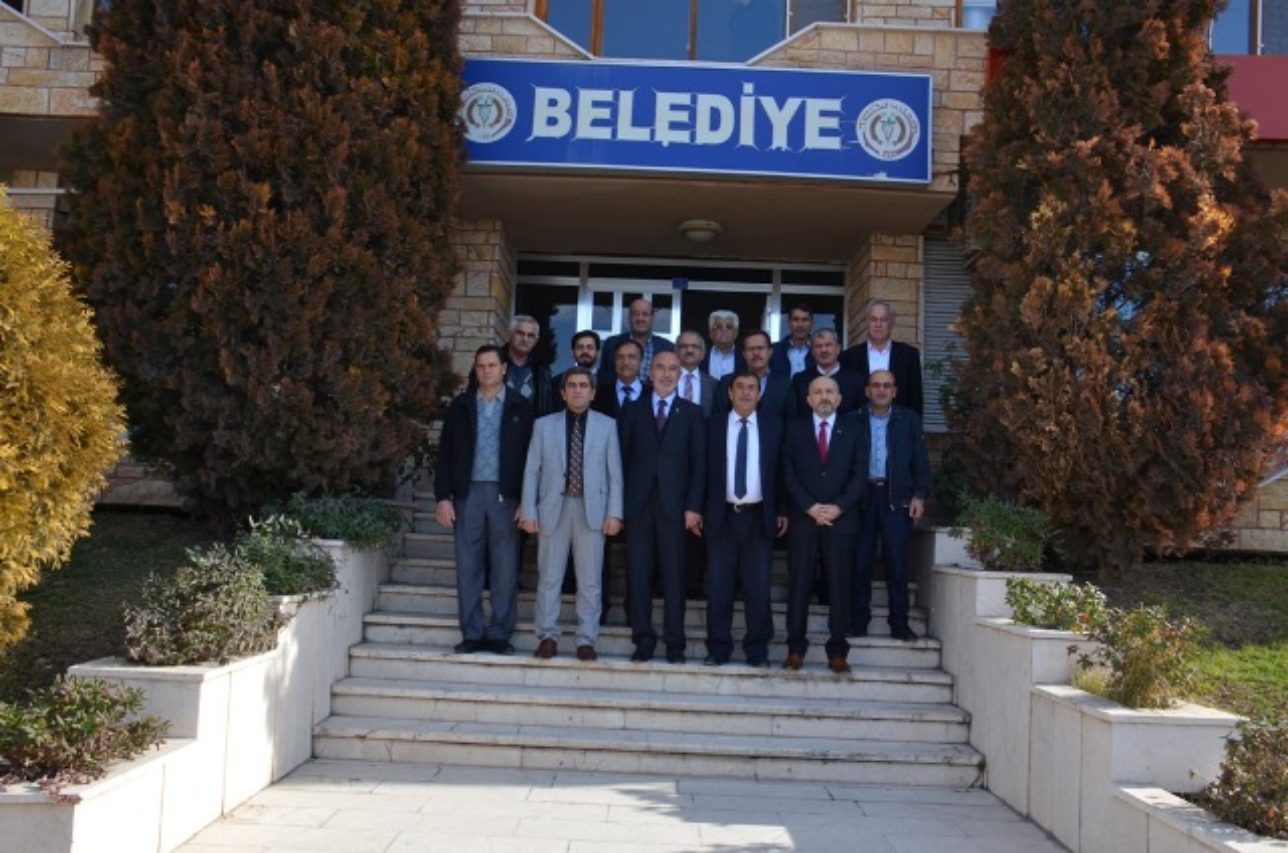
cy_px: 426
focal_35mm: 32
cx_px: 644
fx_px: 1125
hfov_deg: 59.6
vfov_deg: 41.5
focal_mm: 21
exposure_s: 1/250
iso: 200
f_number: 8
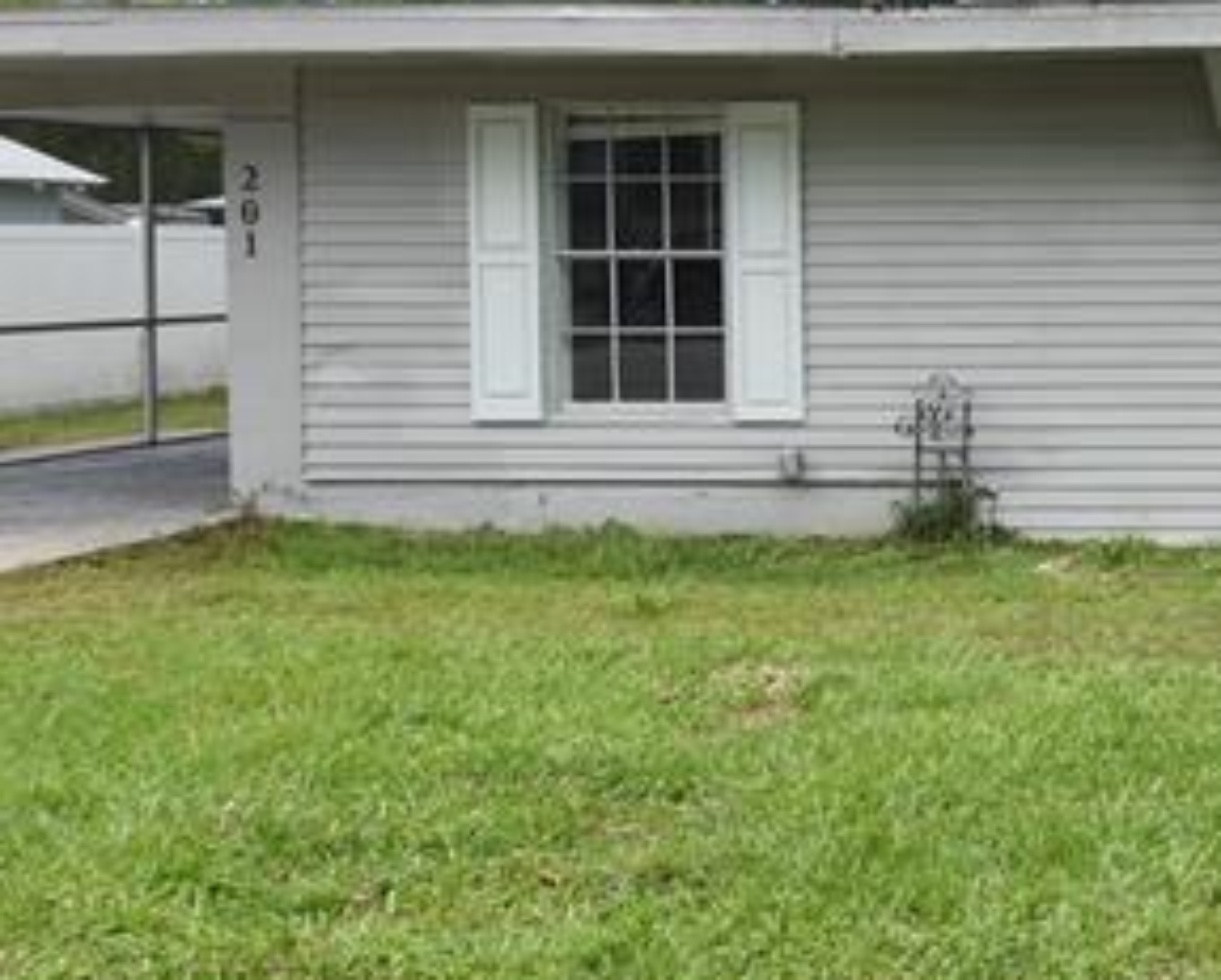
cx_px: 1488
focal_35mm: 50
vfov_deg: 29.8
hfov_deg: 31.0
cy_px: 250
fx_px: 1809
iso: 100
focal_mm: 10
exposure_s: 1/160
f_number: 6.3
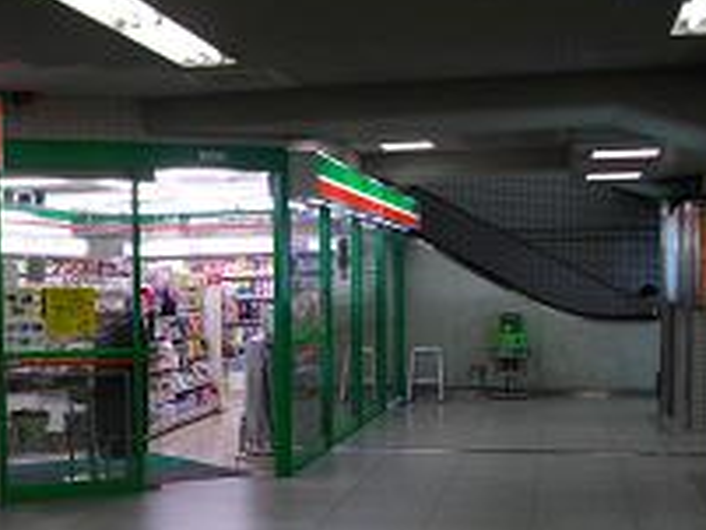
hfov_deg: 28.9
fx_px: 1306
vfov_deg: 22.8
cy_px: 367
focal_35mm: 64
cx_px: 53
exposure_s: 1/80
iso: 200
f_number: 2.9
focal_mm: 5.7
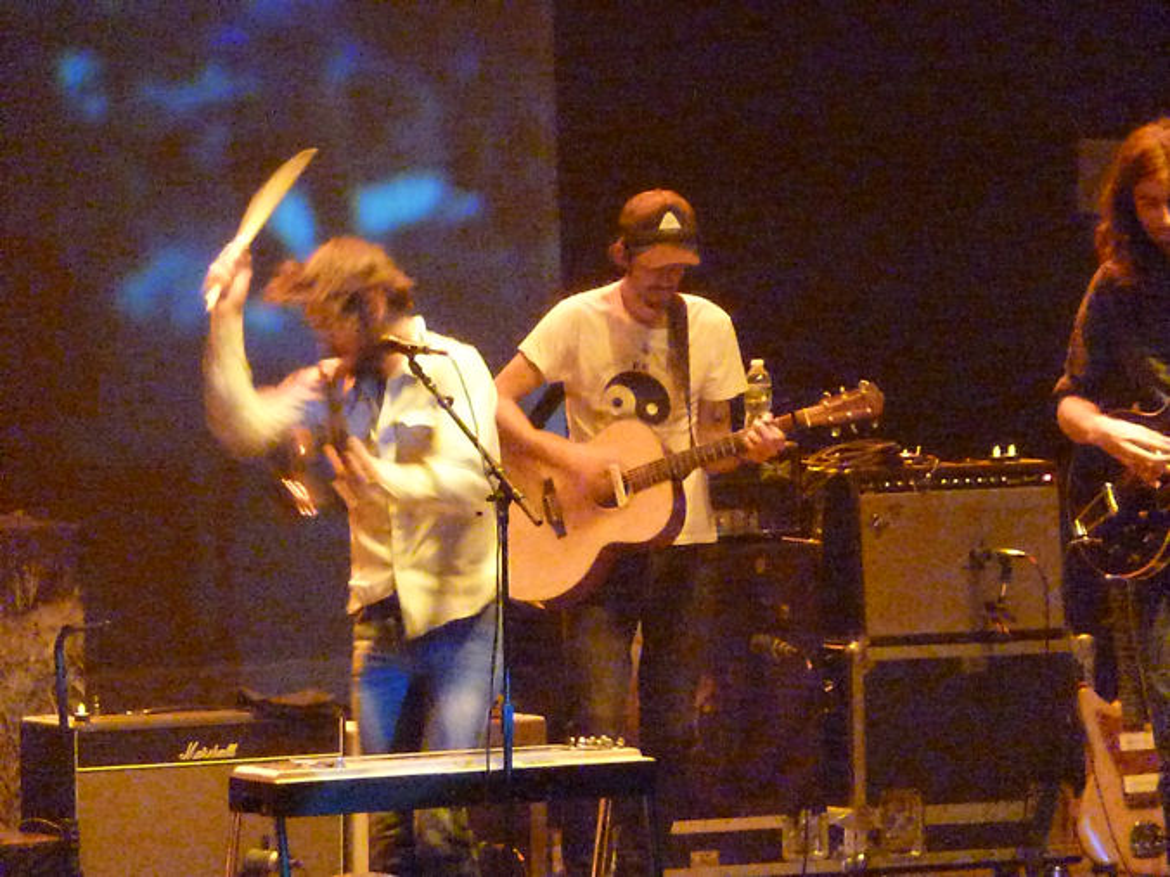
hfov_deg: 5.2
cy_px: 438
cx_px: 585
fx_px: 12979
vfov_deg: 3.9
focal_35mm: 384
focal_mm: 68.8
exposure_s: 1/15
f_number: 5.9
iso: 6400
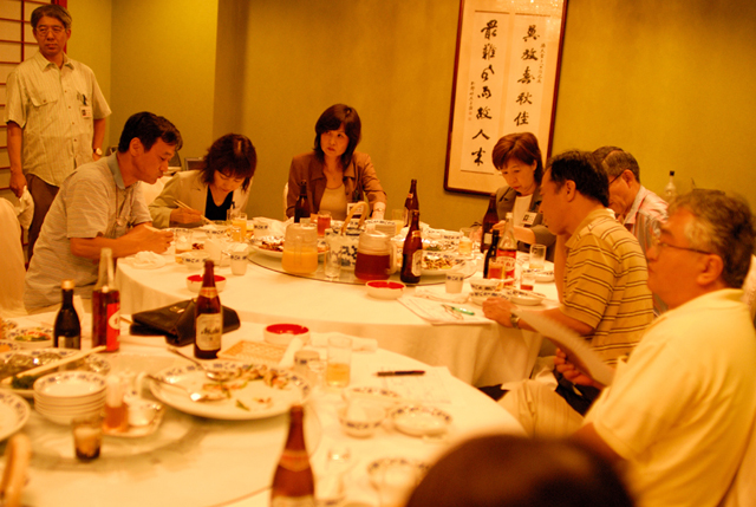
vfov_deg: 32.0
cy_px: 254
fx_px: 883
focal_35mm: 42
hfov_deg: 46.3
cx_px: 378
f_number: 2
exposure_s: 1/90
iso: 800
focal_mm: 28
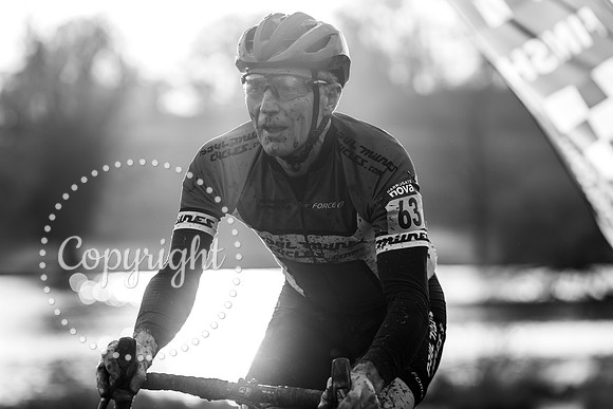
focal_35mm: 160
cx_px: 306
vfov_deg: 8.6
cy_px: 204
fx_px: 2730
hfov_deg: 12.8
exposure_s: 1/1000
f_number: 4
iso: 250
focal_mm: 155
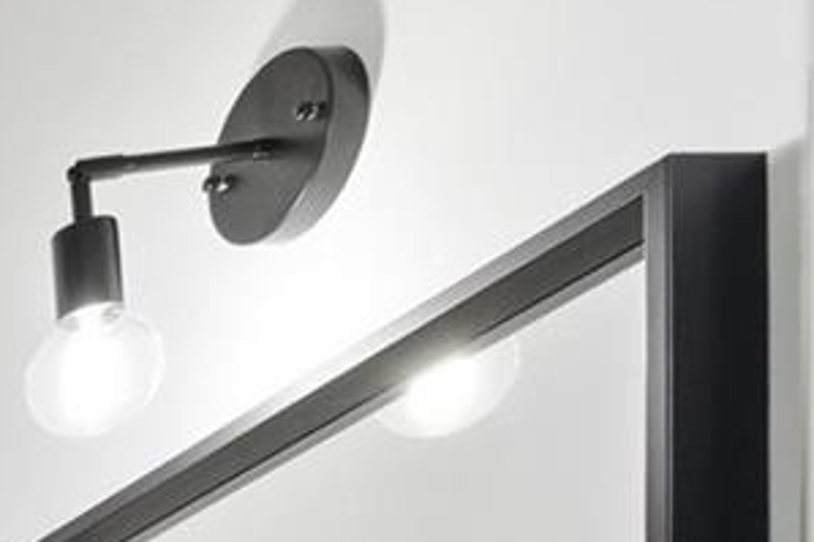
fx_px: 2056
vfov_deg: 11.9
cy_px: 1335
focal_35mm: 91
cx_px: -1293
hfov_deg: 13.5
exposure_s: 1/160
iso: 250
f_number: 8
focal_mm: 17
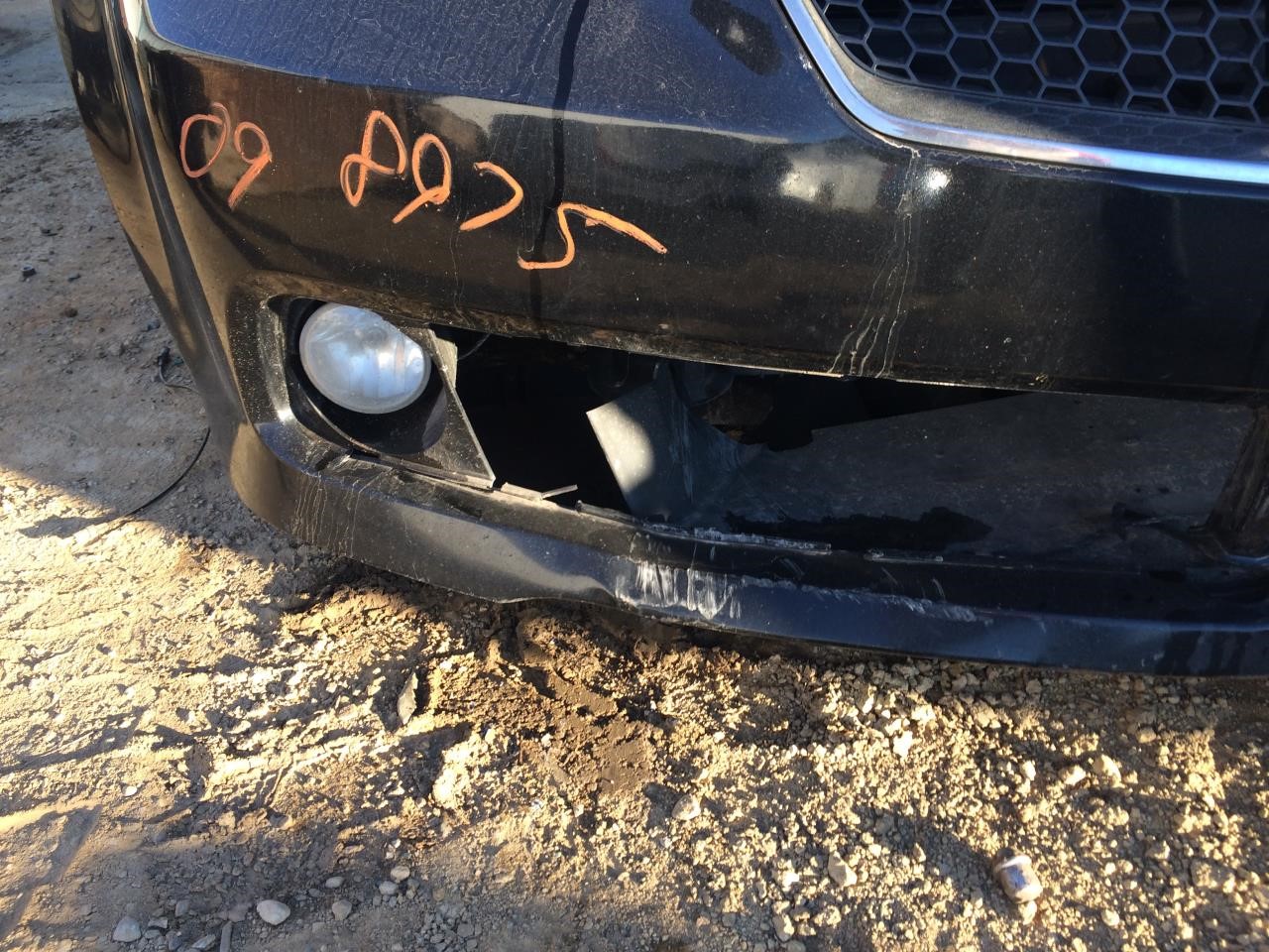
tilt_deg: -30.0
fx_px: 1063
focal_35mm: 29
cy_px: 476
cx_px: 634
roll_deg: +1.9
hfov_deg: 61.7
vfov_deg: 48.2
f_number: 2.2
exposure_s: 1/178
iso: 32
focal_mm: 4.15
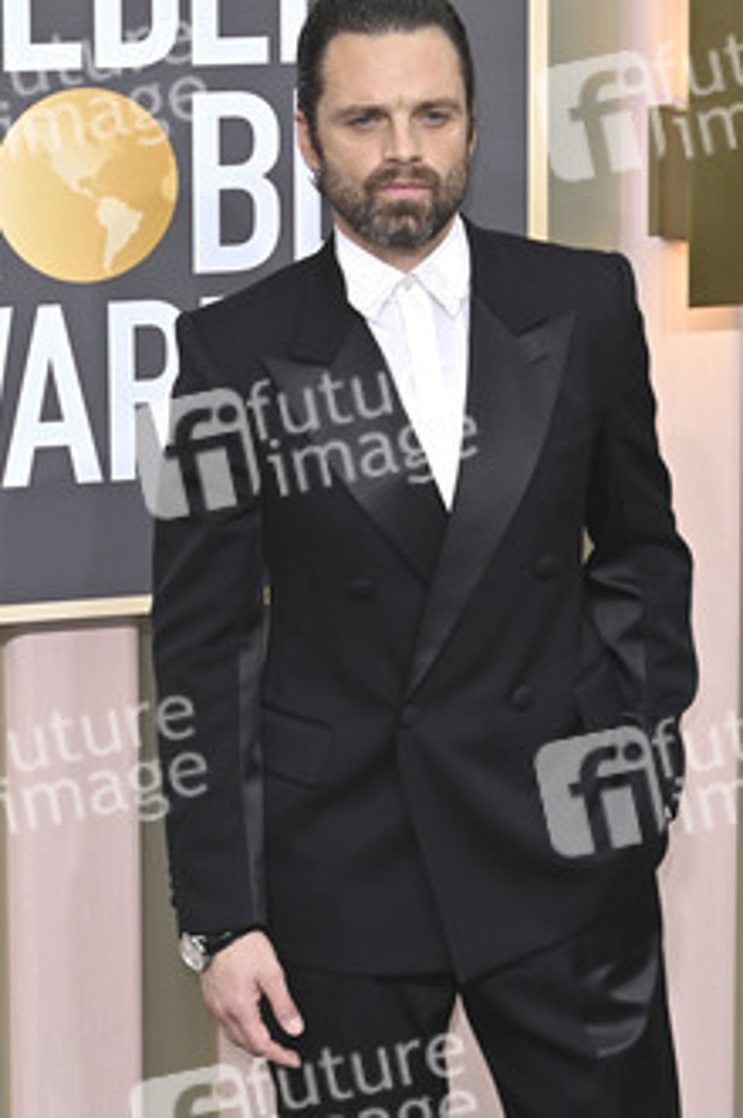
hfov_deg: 9.4
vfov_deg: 14.2
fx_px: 4498
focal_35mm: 145
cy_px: 608
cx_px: 402
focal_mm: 120
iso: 320
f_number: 8
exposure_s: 1/200
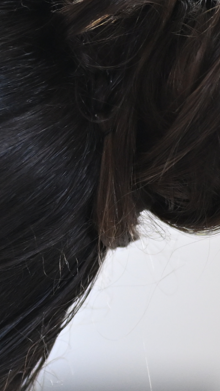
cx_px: -476
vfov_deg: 7.2
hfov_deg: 3.9
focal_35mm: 298
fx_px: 3091
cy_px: 157
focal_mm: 50
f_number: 2
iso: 1000
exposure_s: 1/200
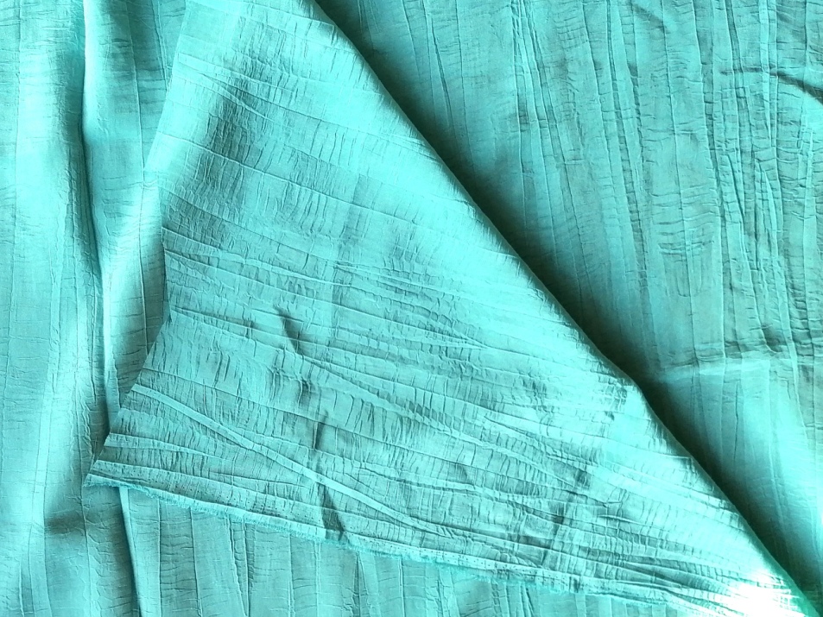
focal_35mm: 29
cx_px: 421
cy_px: 314
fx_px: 690
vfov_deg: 48.2
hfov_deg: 61.6
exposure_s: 1/180
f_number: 1.8
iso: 80
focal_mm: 4.75
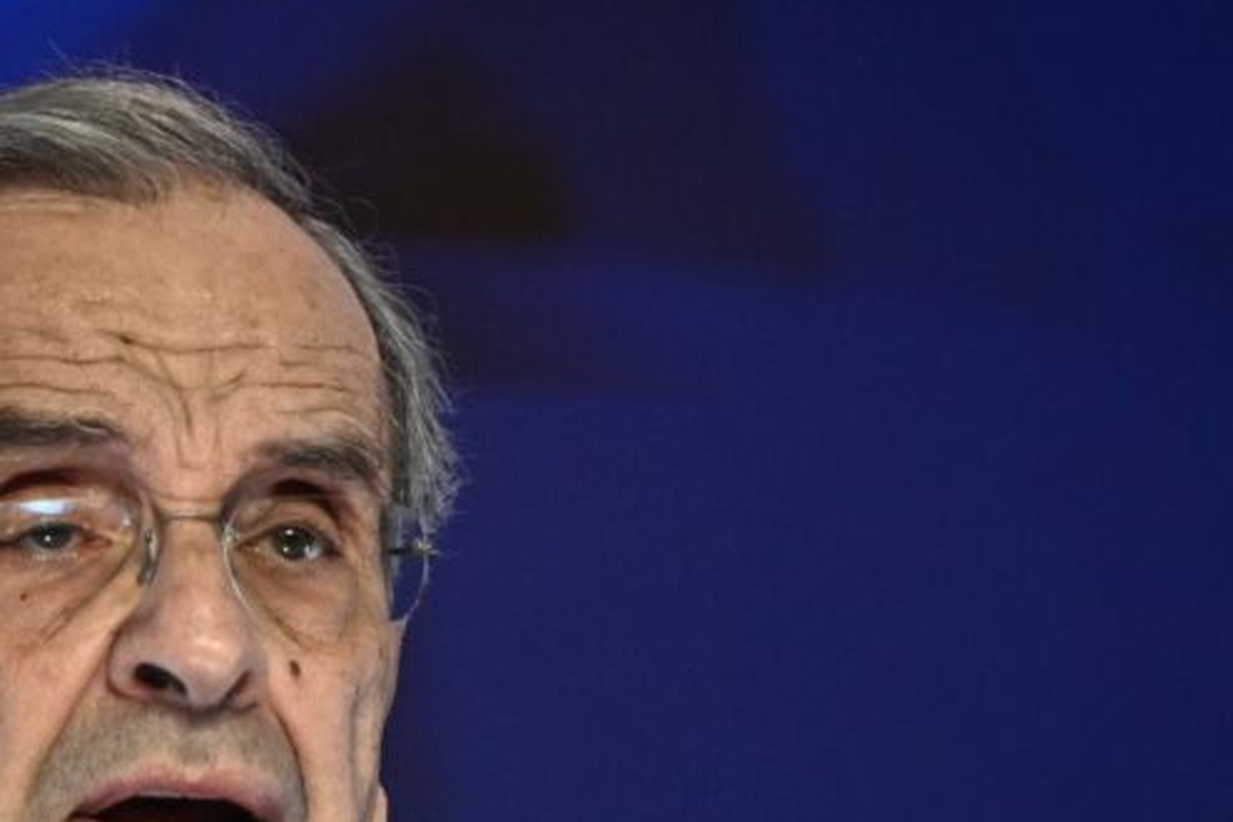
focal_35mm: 465
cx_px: 518
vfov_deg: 3.0
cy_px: 608
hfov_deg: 4.4
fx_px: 15925
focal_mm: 200
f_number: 2.8
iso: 3200
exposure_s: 1/400
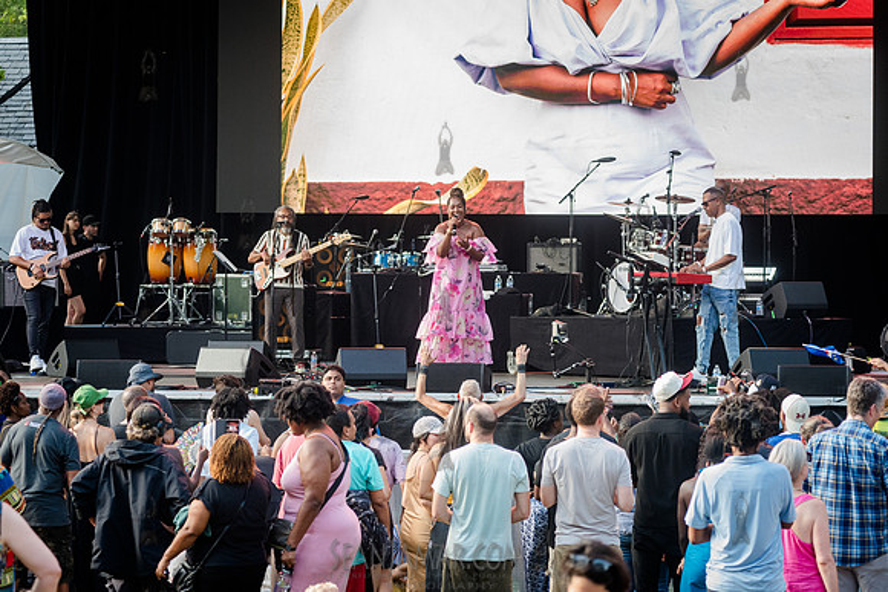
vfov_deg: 11.4
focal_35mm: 120
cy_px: 296
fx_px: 2971
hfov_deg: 17.0
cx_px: 444
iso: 2000
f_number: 4
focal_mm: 120
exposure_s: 1/640
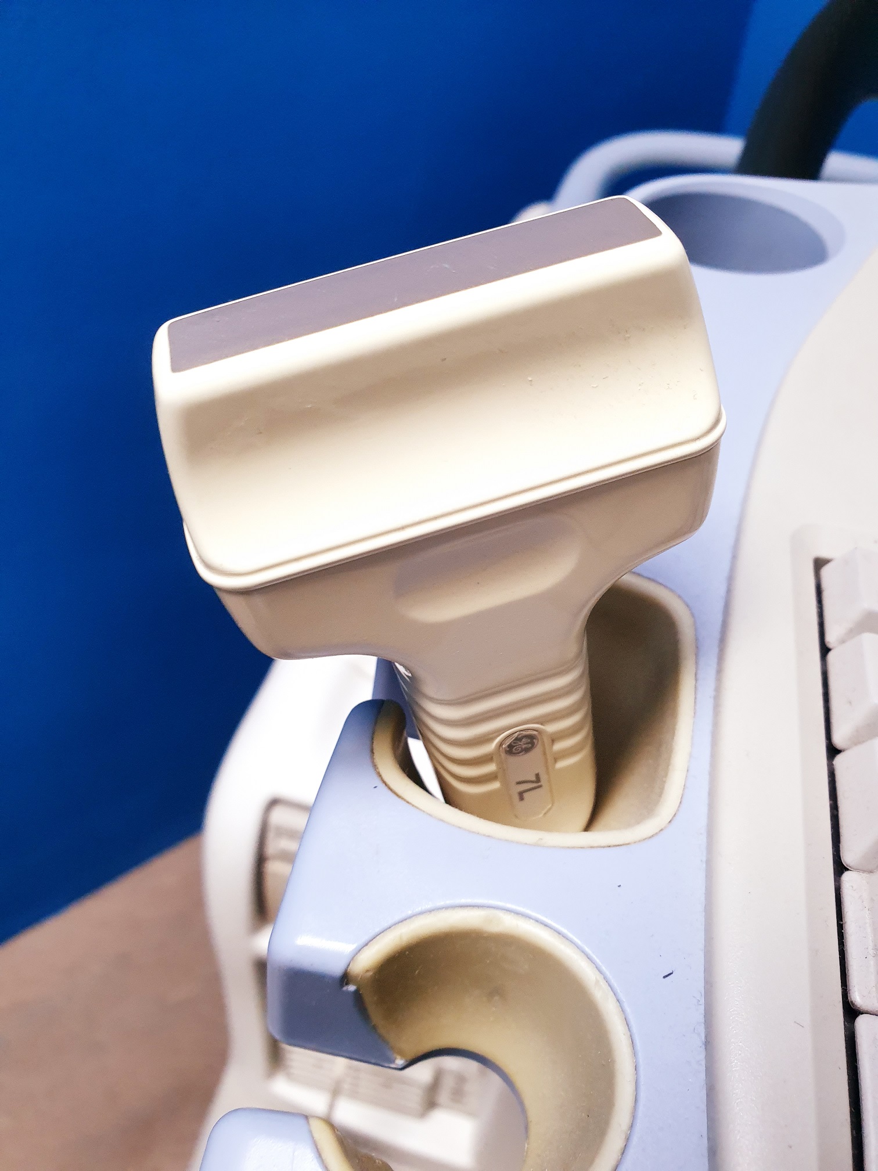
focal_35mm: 26
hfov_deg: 53.1
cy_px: 586
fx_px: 879
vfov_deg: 67.3
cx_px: 439
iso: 250
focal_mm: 4.3
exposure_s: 1/50
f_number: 2.4
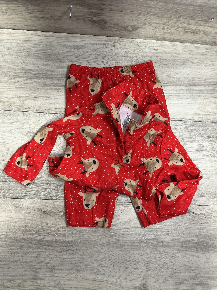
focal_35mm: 29
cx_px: 108
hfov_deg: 48.2
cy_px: 145
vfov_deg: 61.7
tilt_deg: -84.0
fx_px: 242
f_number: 1.8
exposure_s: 1/50
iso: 80
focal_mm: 3
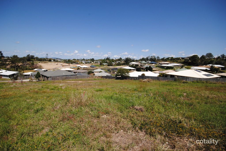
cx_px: 113
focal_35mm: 15
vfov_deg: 77.5
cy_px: 76
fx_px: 94
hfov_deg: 100.3
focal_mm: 10
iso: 100
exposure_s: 1/320
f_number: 9
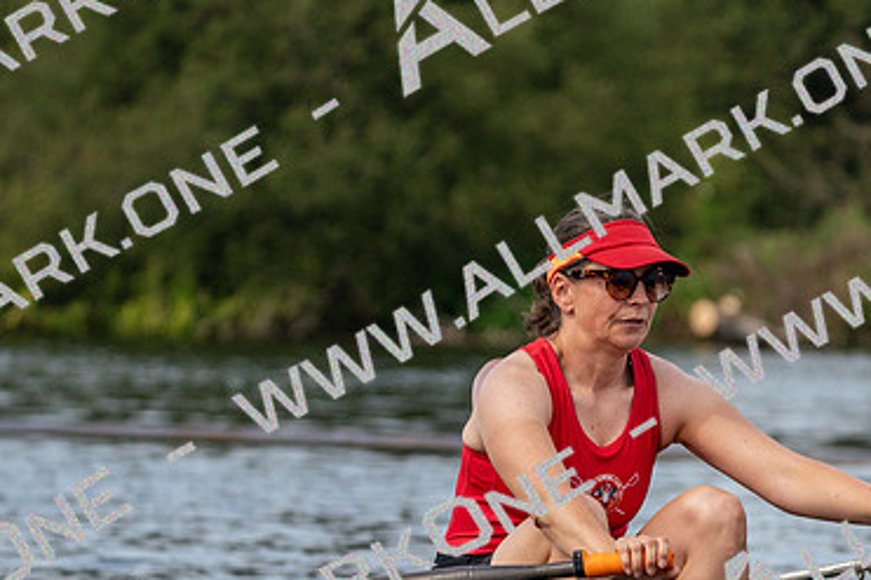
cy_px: 440
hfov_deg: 6.6
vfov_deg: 4.4
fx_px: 7569
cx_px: 524
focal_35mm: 313
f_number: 5.6
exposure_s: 1/1600
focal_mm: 200
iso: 400
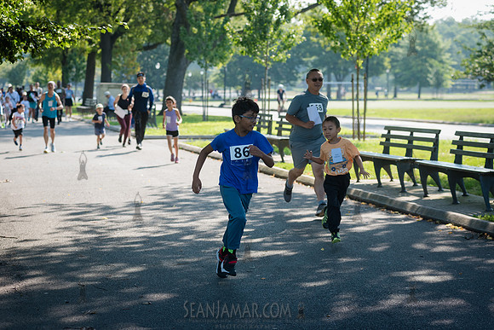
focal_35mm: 105
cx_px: 247
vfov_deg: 13.0
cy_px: 165
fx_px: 1441
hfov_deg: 19.5
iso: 500
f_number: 4.5
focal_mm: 105
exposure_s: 1/800
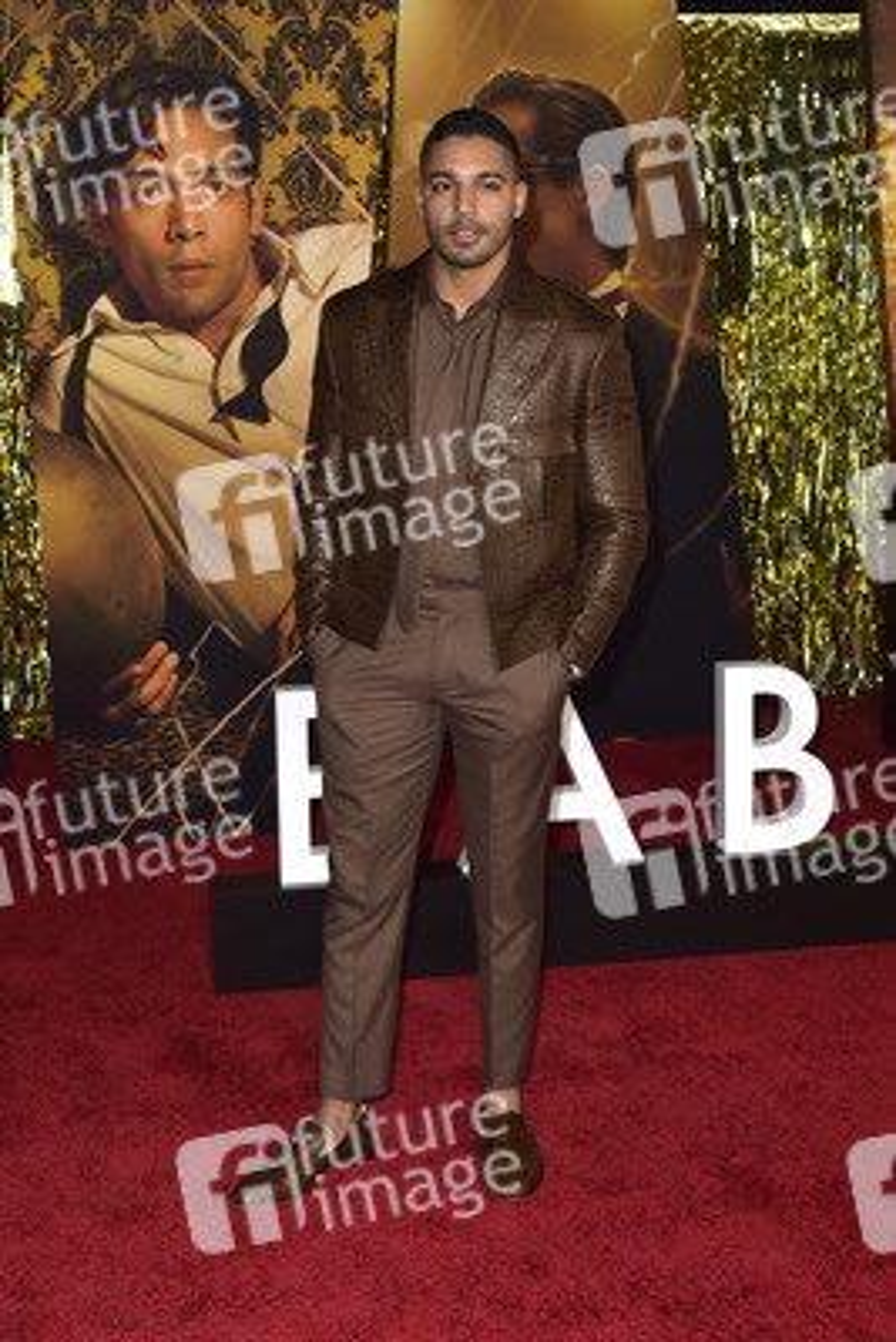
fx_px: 1865
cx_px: 448
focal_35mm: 50
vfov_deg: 39.6
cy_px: 671
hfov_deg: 27.0
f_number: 6.3
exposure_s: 1/250
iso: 800
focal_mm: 50
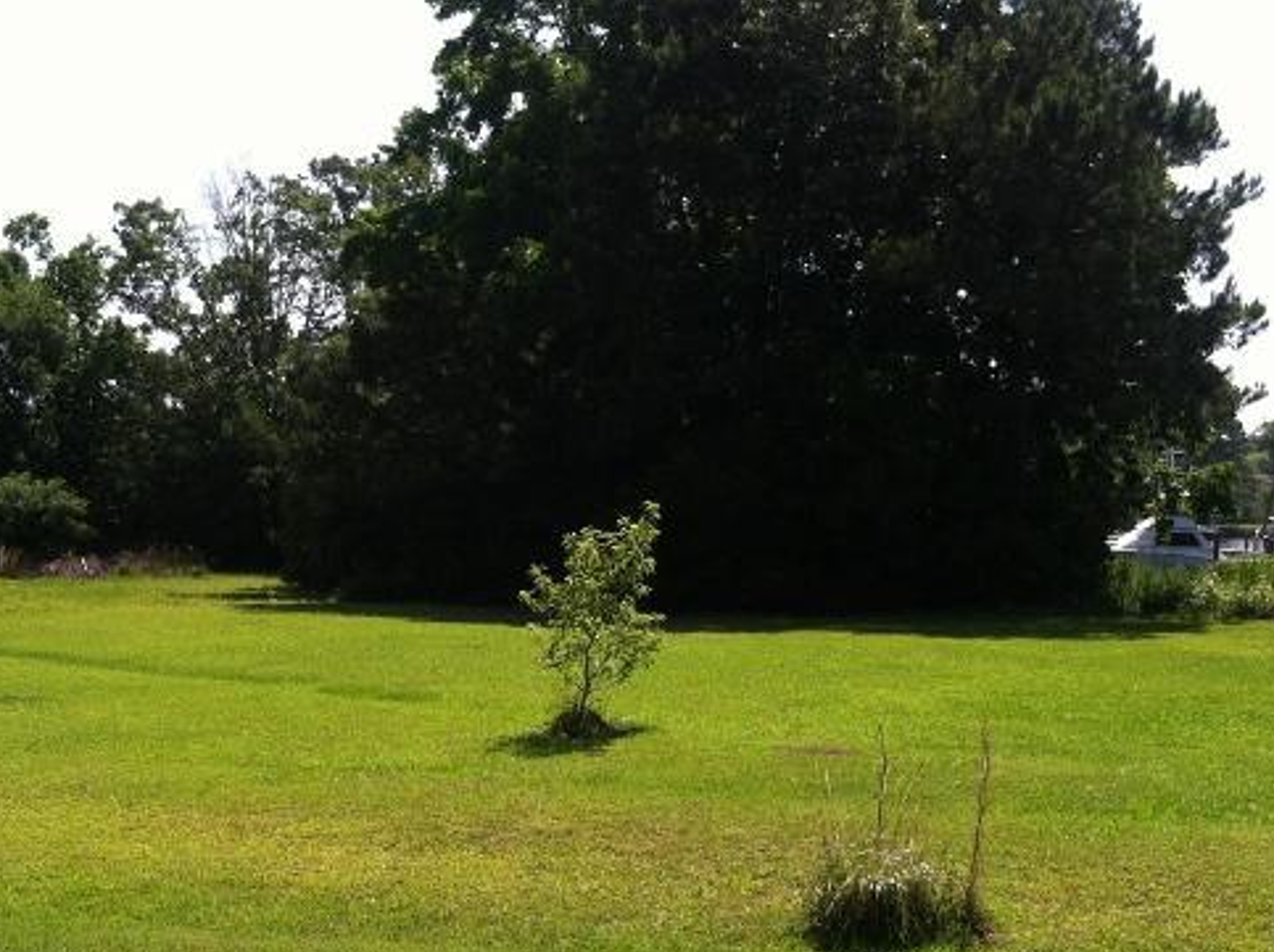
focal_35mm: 58
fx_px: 2132
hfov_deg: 33.1
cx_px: 488
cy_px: 744
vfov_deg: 24.8
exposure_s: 1/882
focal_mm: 3.85
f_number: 2.8
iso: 80
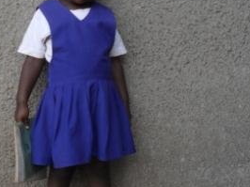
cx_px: 84
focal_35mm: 59
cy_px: 54
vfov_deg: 24.6
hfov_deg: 32.5
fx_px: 426
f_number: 3.2
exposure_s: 1/125
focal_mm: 6.3
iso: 100
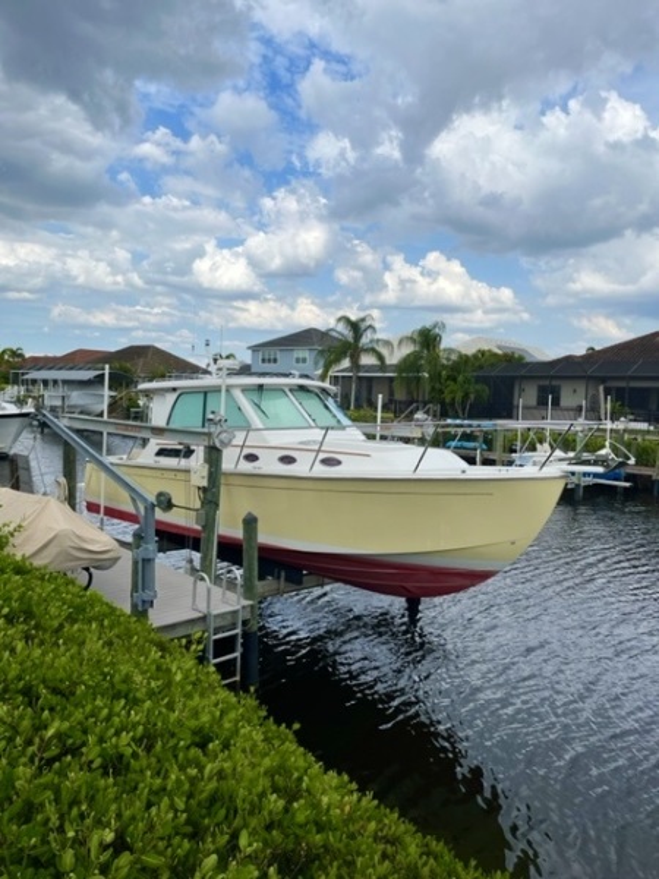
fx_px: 660
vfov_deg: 67.3
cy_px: 440
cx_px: 330
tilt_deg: -2.0
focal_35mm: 26
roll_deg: -2.1
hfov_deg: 53.1
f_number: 1.6
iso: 50
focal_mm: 5.1
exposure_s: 1/3876
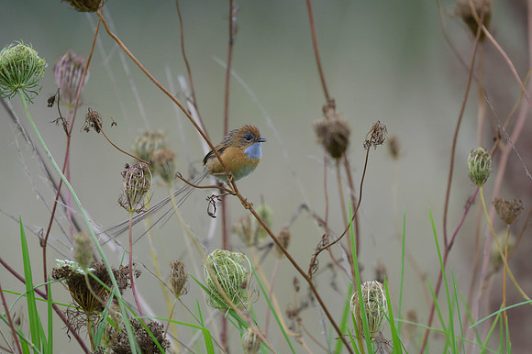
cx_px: 266
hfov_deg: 2.5
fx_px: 12406
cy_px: 177
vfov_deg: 1.6
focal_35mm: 840
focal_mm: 560
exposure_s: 1/2500
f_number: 4
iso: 1600
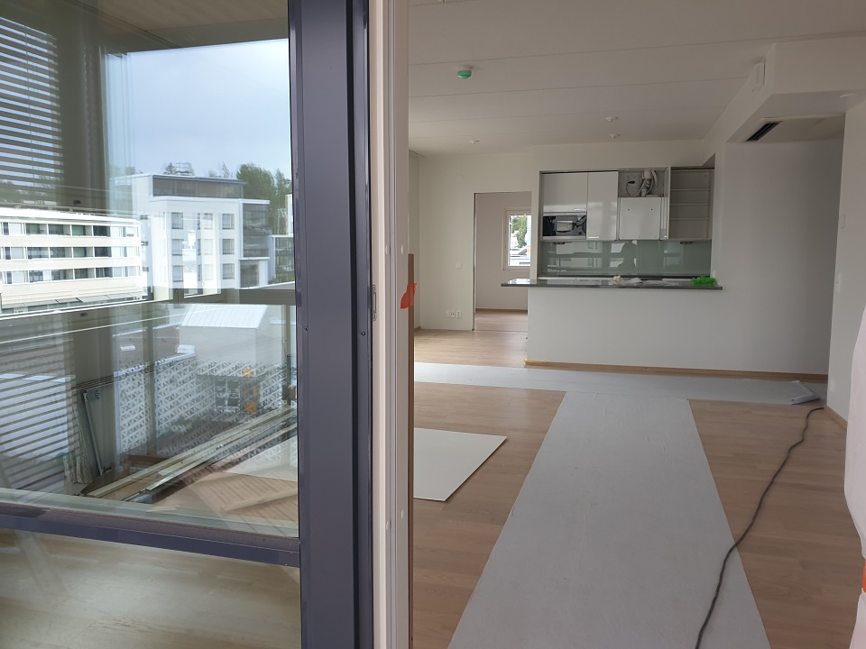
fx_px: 650
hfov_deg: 67.3
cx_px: 433
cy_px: 324
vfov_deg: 53.1
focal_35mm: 26
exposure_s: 1/100
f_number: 2.4
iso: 64
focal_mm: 4.3
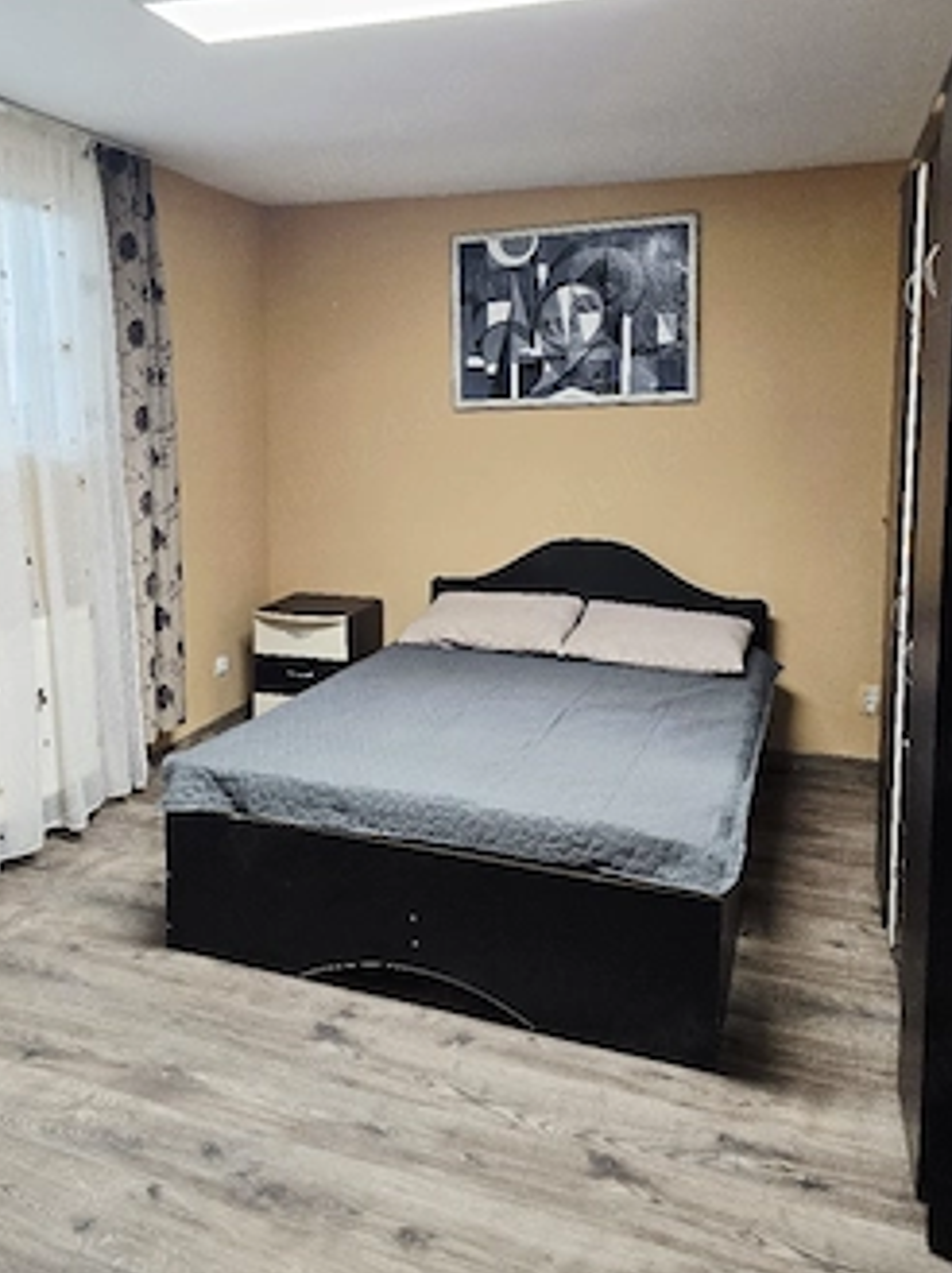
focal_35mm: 28
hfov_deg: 49.6
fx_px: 1029
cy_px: 507
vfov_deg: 62.9
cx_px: 426
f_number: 1.7
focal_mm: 6.3
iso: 250
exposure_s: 1/101
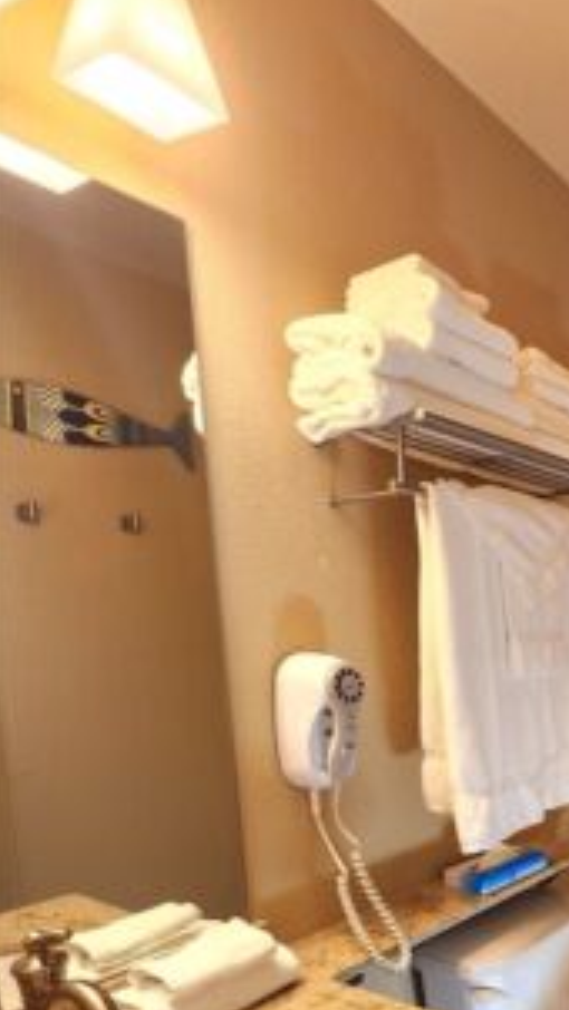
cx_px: 663
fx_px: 670
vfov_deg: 69.2
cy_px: 758
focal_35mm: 25
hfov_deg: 36.7
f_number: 2.2
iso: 160
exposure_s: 1/60.2
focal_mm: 2.2
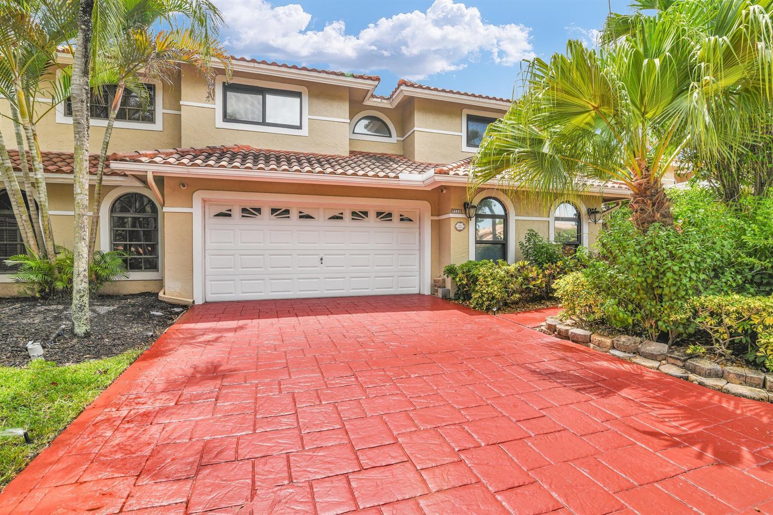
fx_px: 343
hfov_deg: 96.7
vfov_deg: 73.7
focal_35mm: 16
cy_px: 258
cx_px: 386
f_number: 11
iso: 200
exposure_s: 1/250
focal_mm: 16
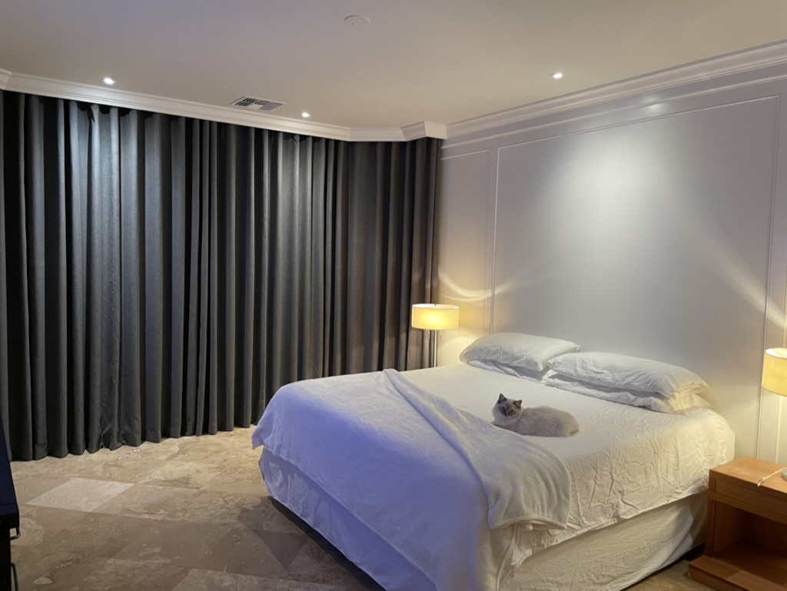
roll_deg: -1.0
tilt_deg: -3.7
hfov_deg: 67.3
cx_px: 394
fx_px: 591
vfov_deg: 53.1
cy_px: 296
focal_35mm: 26
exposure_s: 1/60
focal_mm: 4.2
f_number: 1.6
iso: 200
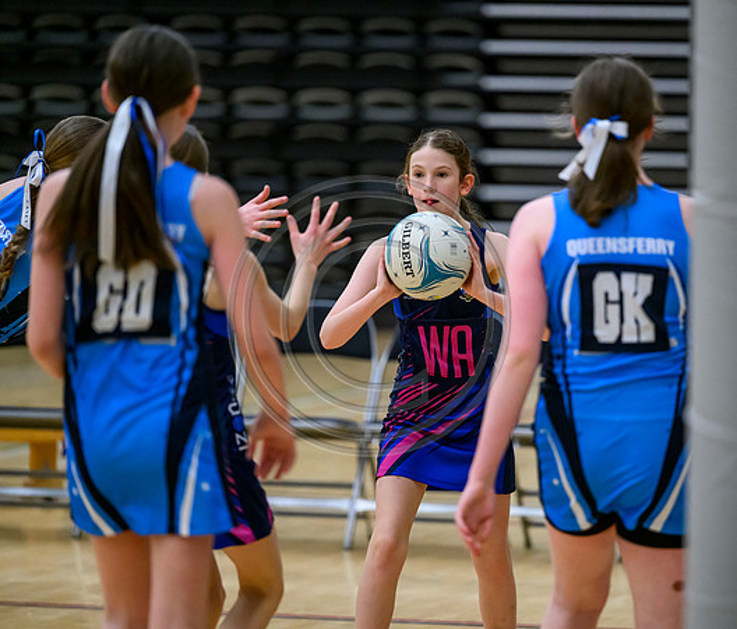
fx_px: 5237
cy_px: 314
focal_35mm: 234
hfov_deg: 8.0
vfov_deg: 6.9
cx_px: 472
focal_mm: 200
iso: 6400
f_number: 2.8
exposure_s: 1/1250
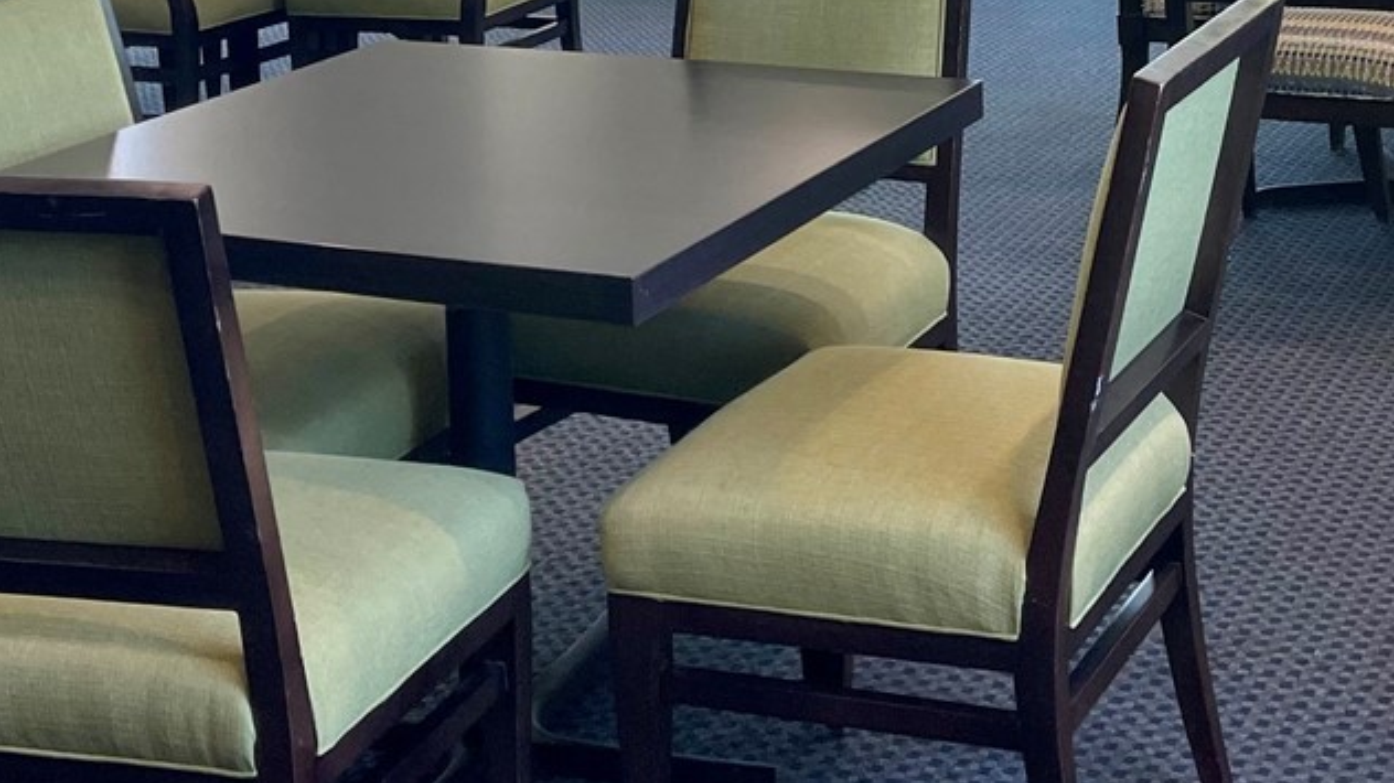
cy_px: -382
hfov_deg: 30.5
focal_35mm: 69
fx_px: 2550
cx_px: 798
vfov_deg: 16.0
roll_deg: +3.1
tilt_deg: -2.9
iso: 80
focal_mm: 5.1
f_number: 1.6
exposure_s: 1/121
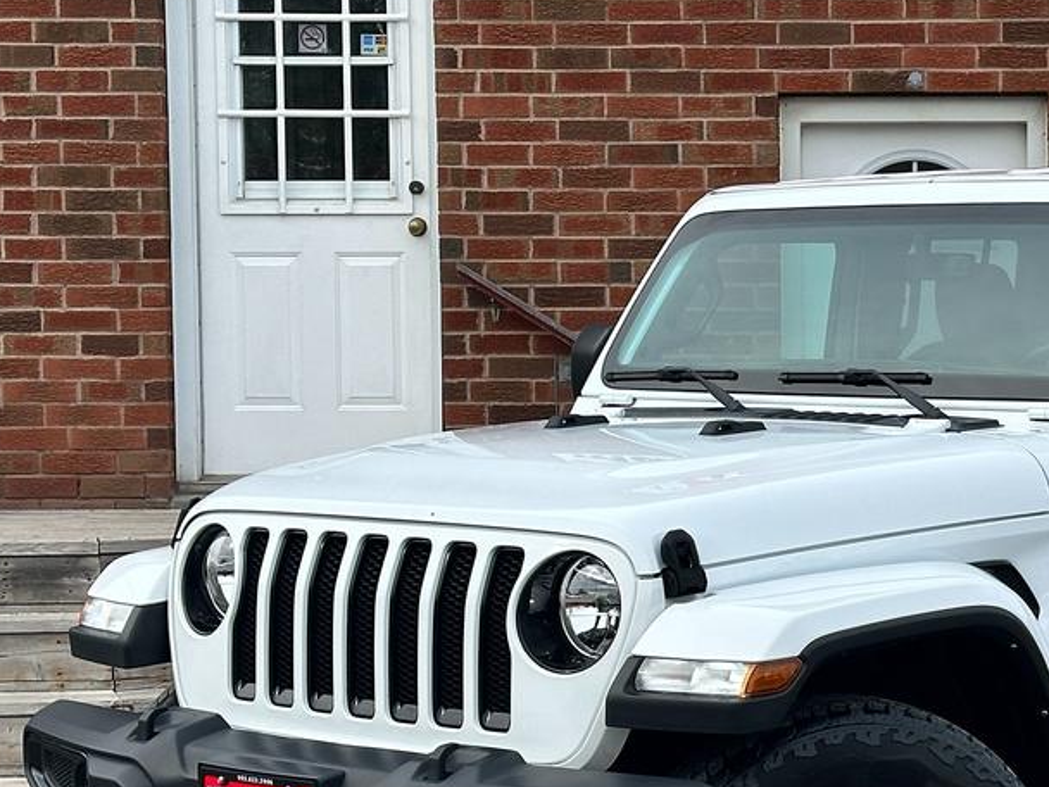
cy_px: 499
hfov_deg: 19.2
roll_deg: +0.6
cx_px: 911
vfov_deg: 14.6
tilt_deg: -3.0
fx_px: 3061
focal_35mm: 101
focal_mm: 6.86
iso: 64
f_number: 1.78
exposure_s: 1/2114
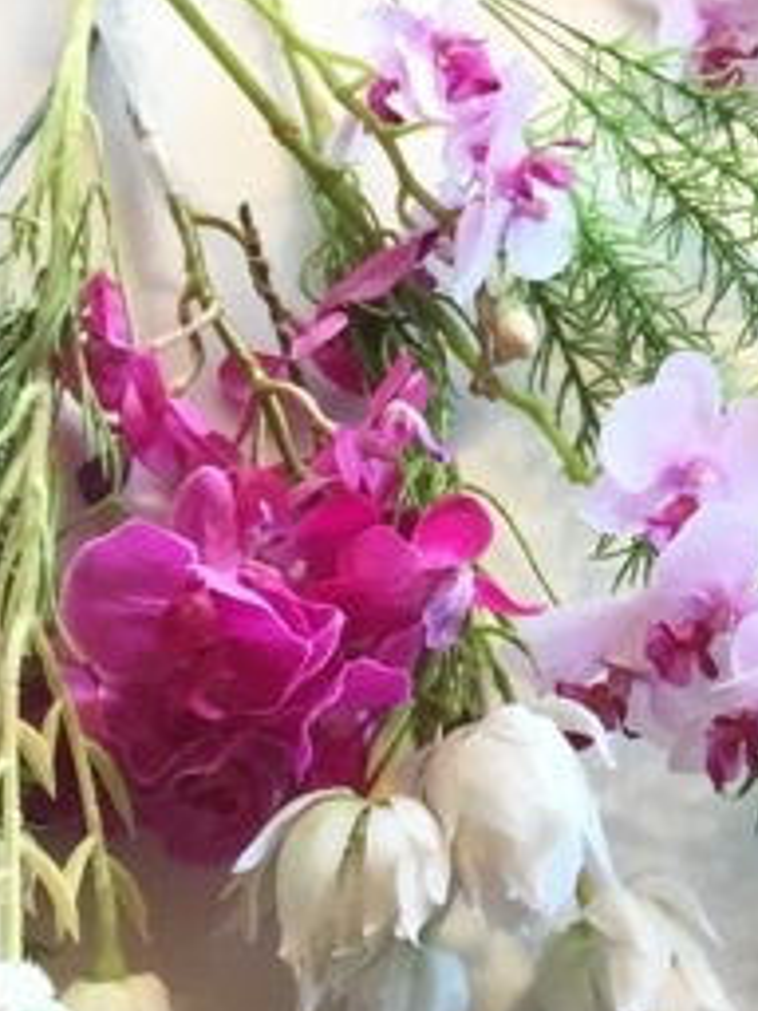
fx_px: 3387
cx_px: 1374
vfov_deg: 16.3
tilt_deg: -42.2
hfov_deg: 11.8
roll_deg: -28.0
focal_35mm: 116
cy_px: -201
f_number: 2.2
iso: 40
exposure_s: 1/40
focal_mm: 4.15
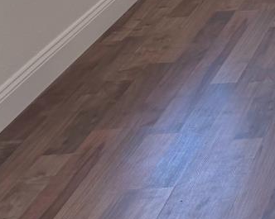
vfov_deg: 13.0
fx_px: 862
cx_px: 565
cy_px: -192
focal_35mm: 106
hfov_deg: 14.7
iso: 125
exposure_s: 1/120
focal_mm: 6.76
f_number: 1.78
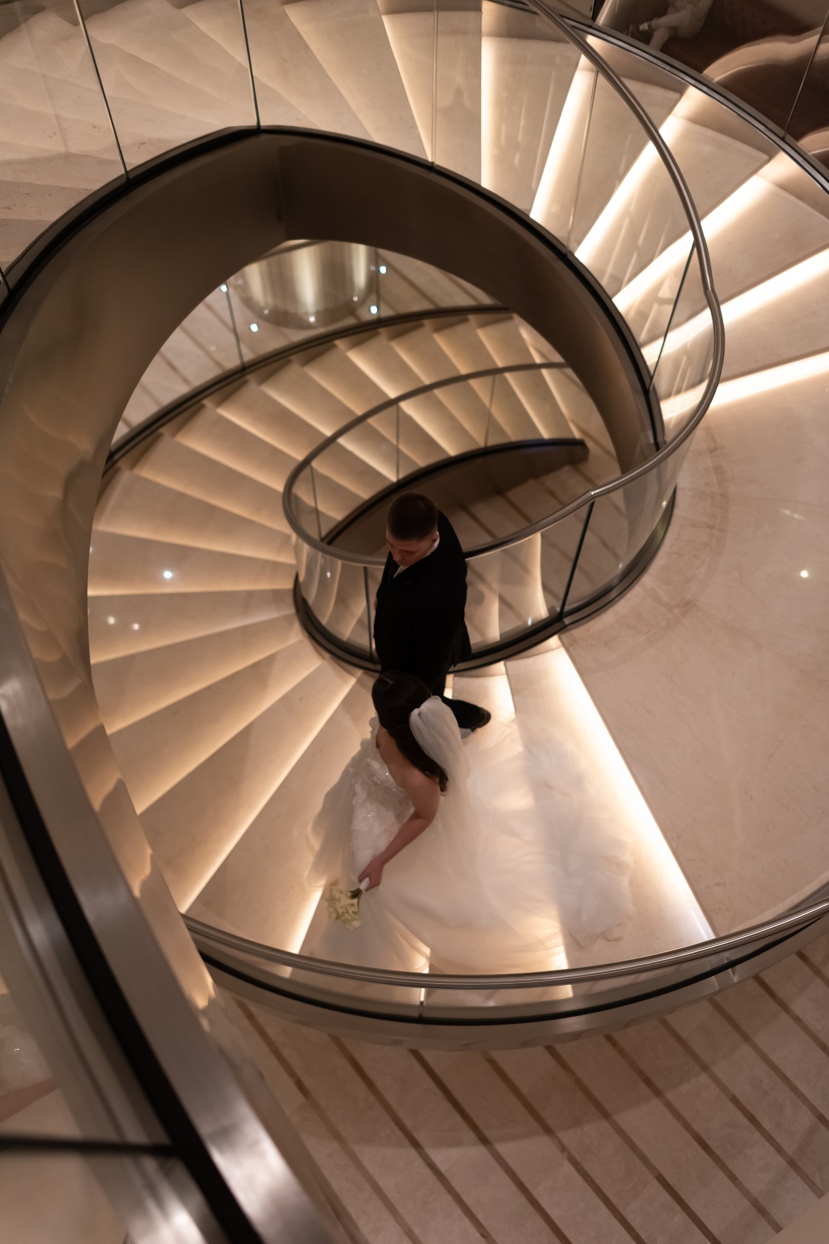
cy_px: 622
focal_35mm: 28
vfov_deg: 65.5
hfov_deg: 46.4
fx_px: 967
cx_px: 414
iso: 1600
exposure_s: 1/640
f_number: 2
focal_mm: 28
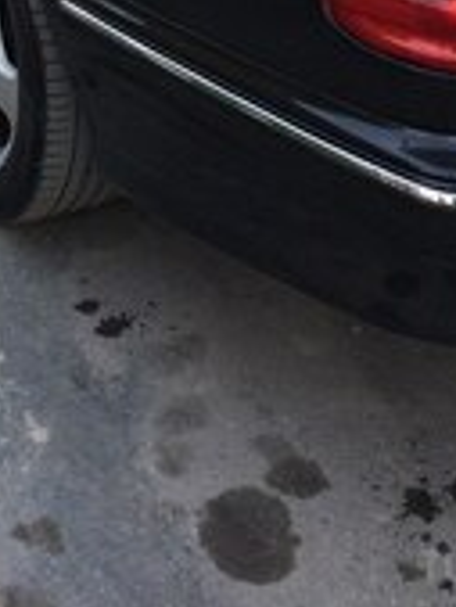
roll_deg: +1.3
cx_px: -32
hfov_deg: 16.9
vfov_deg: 20.1
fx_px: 1491
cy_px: -277
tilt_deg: -11.3
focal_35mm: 85
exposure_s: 1/471
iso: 32
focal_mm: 4.15
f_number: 2.2
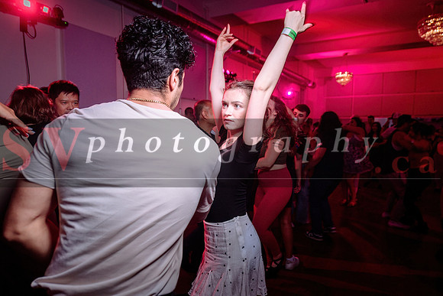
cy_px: 160
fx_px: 320
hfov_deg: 69.3
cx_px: 240
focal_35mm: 26
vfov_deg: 49.5
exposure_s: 1/30
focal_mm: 24
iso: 800
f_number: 3.2
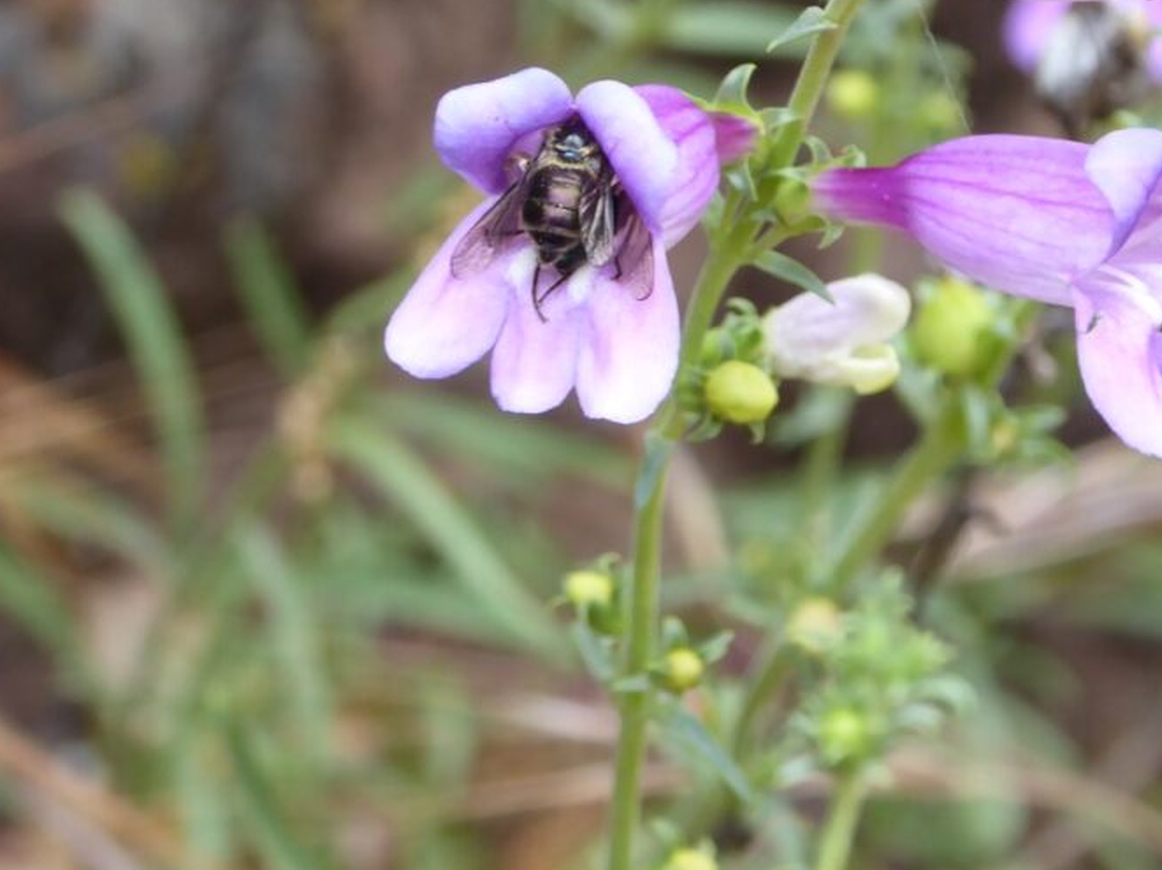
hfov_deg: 8.0
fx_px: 8320
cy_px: 285
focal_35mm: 248
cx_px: 538
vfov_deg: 6.0
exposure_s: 1/80
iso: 250
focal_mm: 28.7
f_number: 5.5
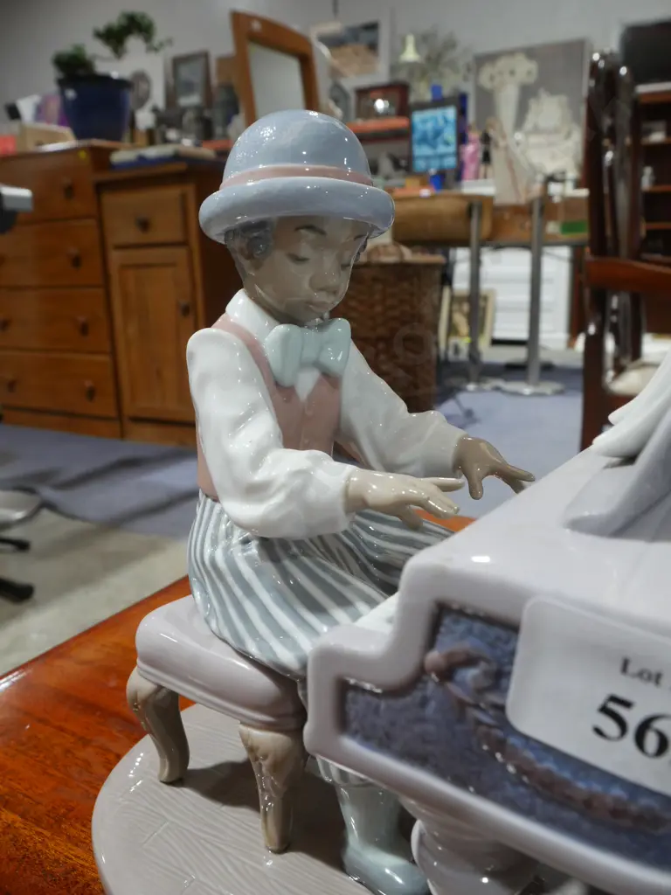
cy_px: 448
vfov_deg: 63.4
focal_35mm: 28
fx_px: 724
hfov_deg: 49.7
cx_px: 336
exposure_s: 1/60
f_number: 9
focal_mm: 14
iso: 1600
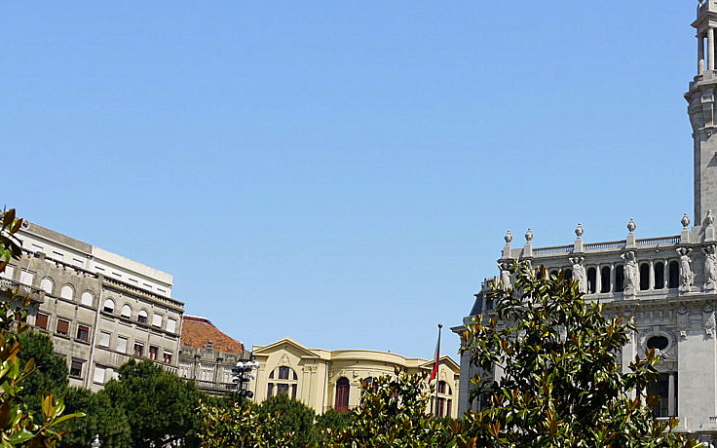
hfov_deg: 33.7
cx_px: 556
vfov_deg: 22.0
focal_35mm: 59
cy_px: 259
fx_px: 1153
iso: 100
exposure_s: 1/250
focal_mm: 16
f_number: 7.1
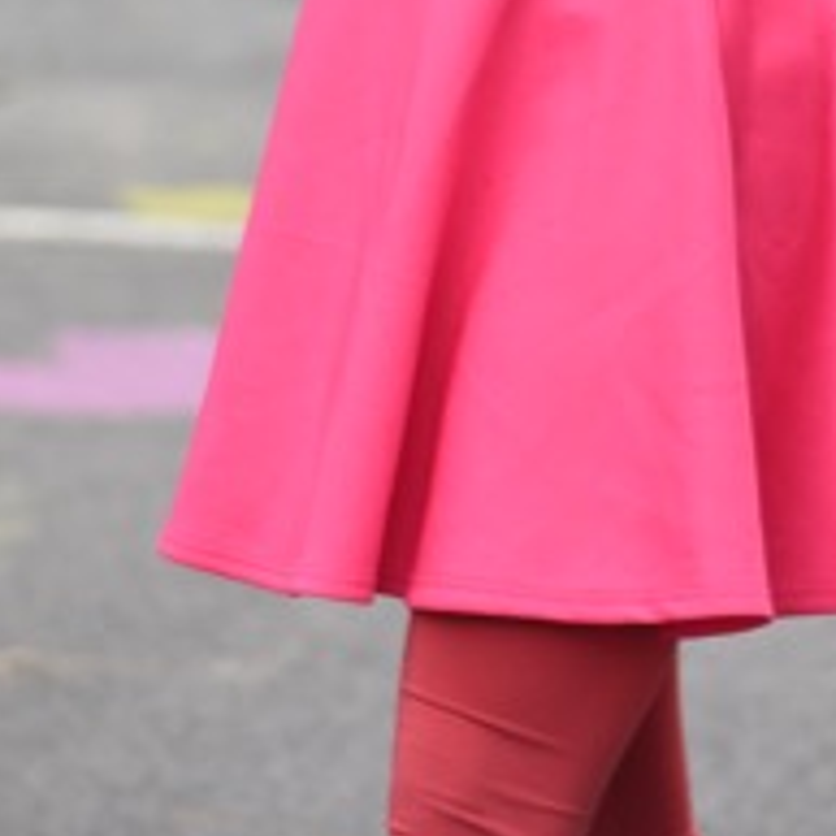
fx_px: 15383
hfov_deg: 3.1
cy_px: -381
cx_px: 544
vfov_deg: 3.1
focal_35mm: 563
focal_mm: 200
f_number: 6.3
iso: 500
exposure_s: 1/400
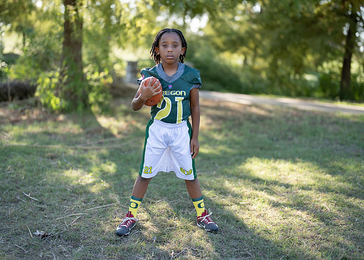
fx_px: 541
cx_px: 182
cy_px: 130
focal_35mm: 52
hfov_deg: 37.2
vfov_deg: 27.0
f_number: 1.2
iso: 100
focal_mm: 50
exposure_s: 1/1250
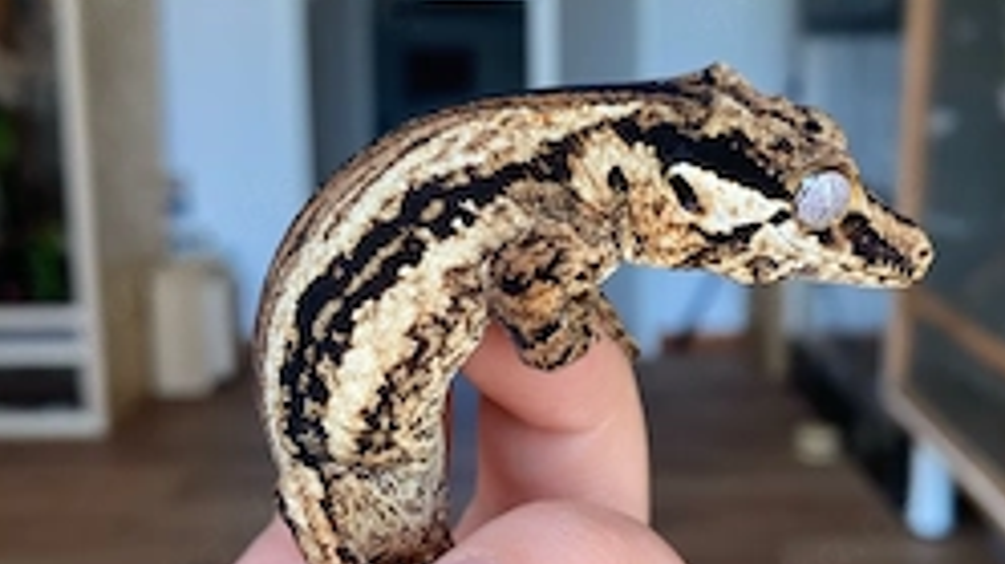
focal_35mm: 44
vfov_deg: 27.0
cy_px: 300
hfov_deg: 46.3
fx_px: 1172
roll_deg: -0.3
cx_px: 584
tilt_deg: -9.3
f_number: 1.8
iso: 50
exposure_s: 1/100
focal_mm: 4.25
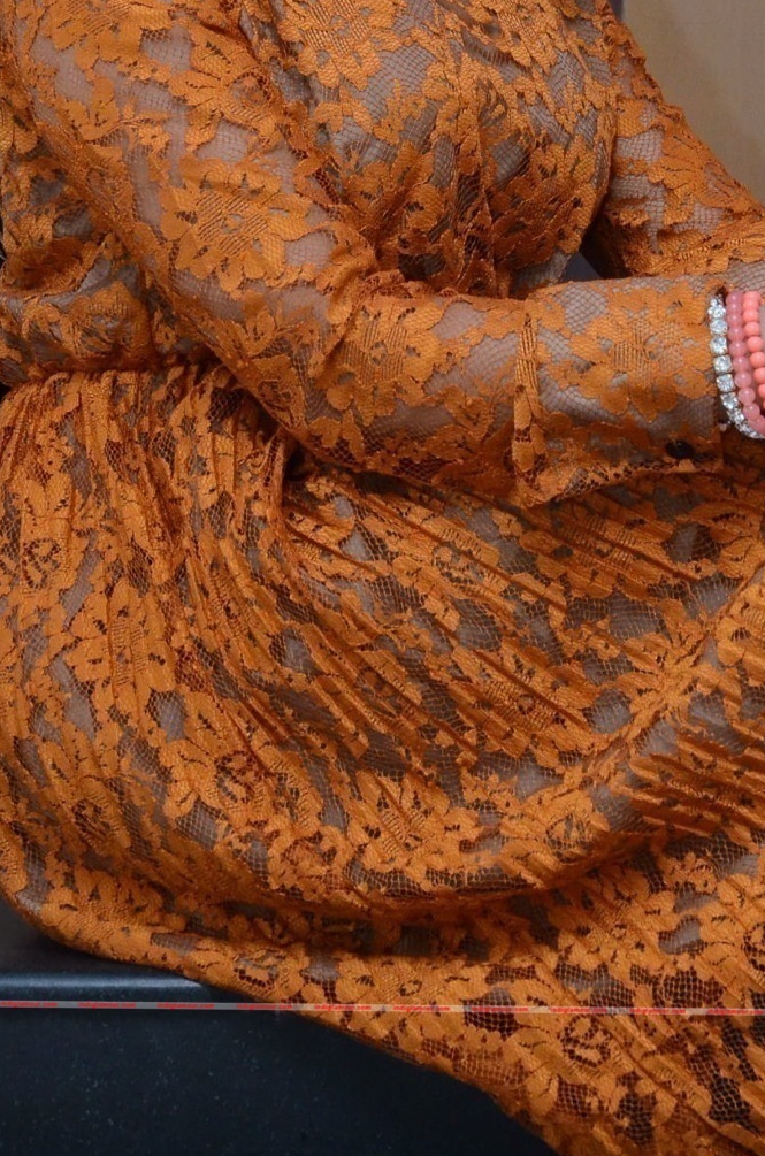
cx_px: 577
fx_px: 6501
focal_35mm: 203
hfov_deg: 6.7
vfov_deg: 10.1
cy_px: 140
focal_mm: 75
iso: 2500
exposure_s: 1/125
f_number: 5.6
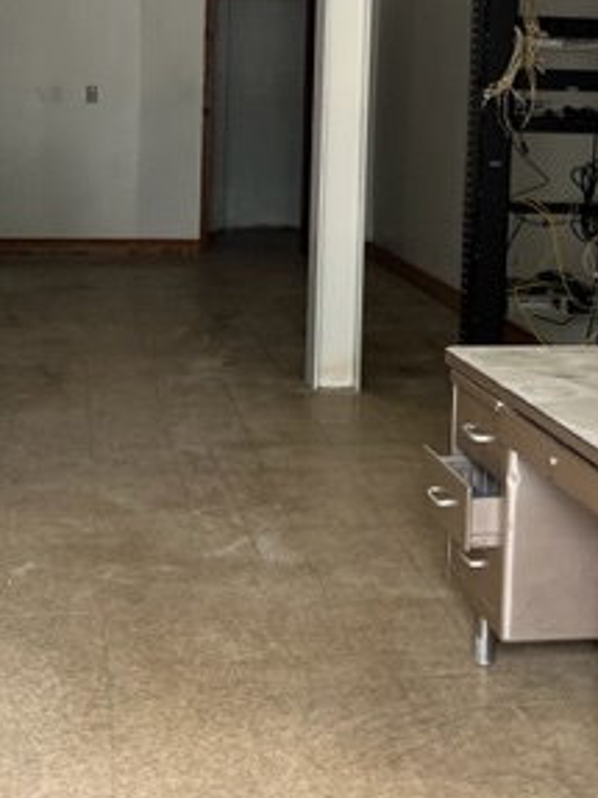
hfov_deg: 25.2
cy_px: 153
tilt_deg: -3.9
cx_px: 289
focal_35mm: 58
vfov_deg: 32.3
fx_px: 1337
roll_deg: -1.2
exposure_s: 1/122
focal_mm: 5.1
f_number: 1.6
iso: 100
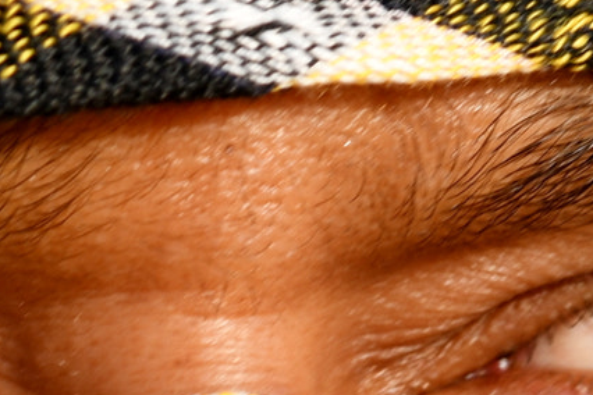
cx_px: 84
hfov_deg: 5.2
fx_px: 6529
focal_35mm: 396
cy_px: 729
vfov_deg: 3.4
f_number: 8
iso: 100
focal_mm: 55
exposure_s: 1/160
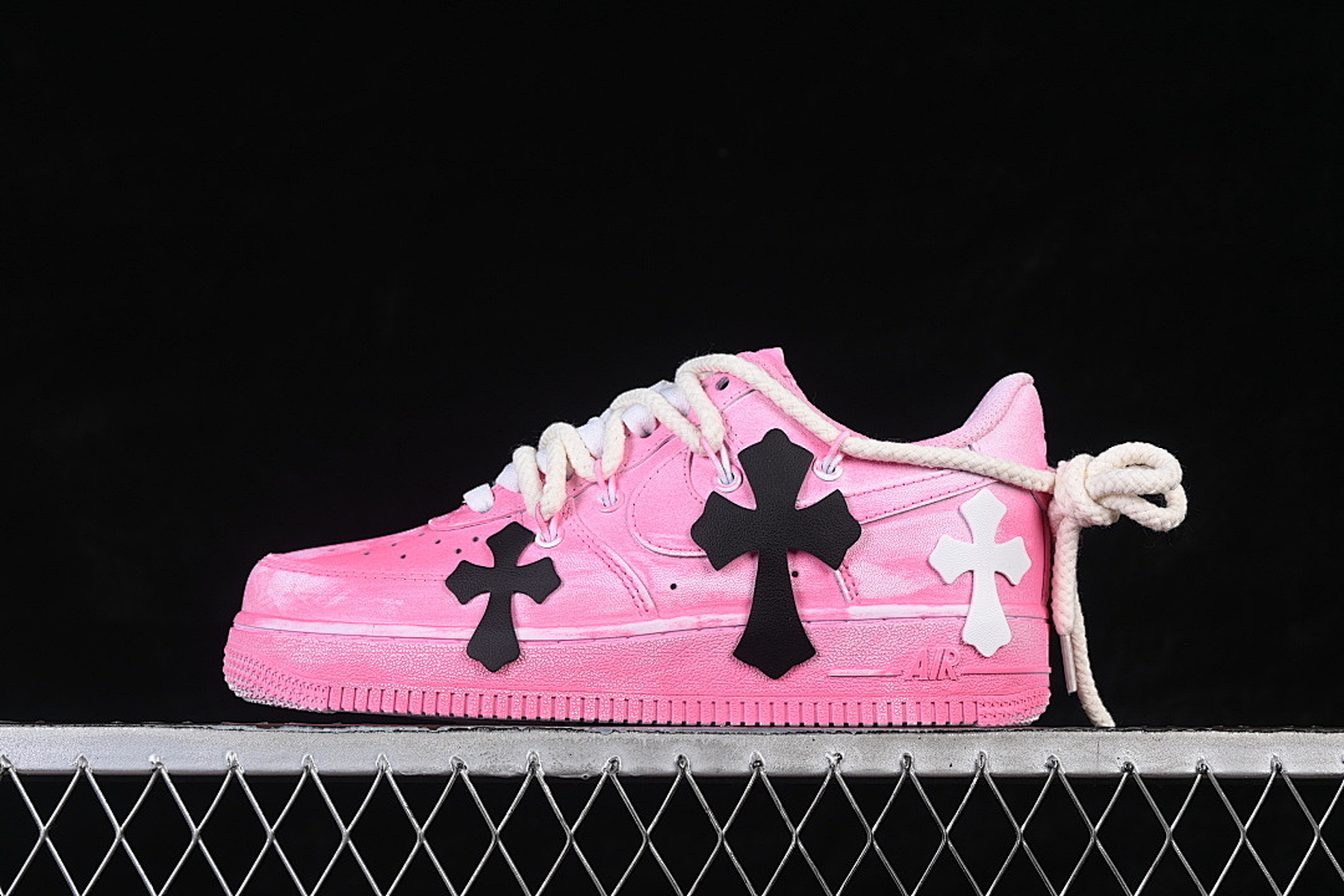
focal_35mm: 75
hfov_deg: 27.0
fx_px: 2800
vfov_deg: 18.2
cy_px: 448
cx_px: 672
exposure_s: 1/80
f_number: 8
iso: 160
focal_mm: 50
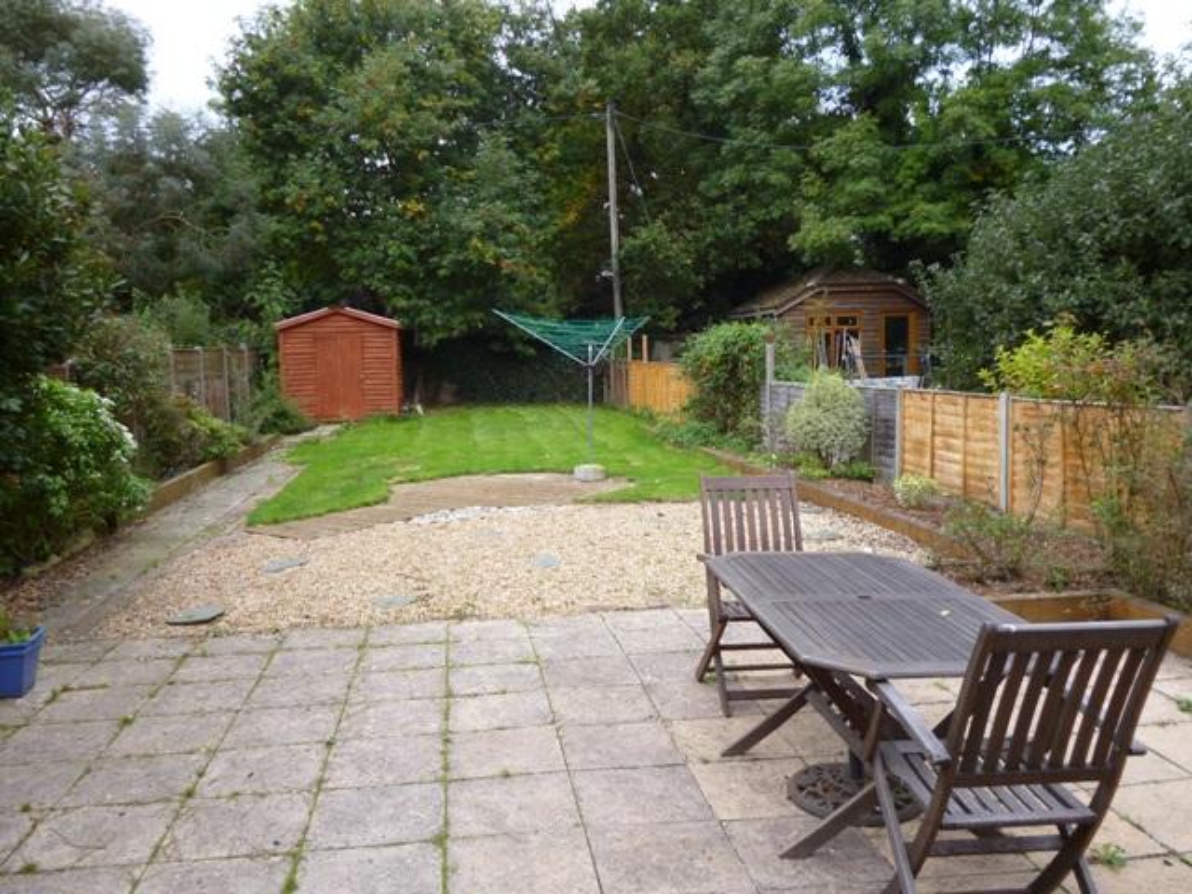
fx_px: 964
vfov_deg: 49.7
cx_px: 596
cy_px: 447
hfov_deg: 63.4
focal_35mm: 28
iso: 100
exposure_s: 1/100
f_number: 3.1
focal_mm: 5
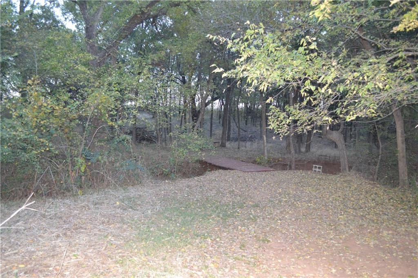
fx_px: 348
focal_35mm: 30
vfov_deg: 43.6
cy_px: 139
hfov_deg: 61.9
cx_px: 209
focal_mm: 20
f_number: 3.8
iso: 2000
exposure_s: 1/60
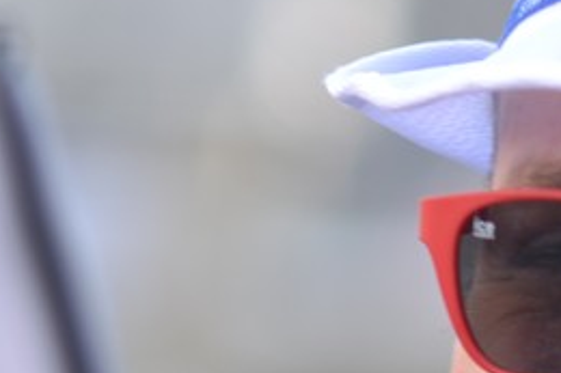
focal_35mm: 662
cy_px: 393
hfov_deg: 3.1
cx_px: 760
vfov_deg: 2.1
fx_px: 10309
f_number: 2.8
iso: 100
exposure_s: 1/250
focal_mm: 112
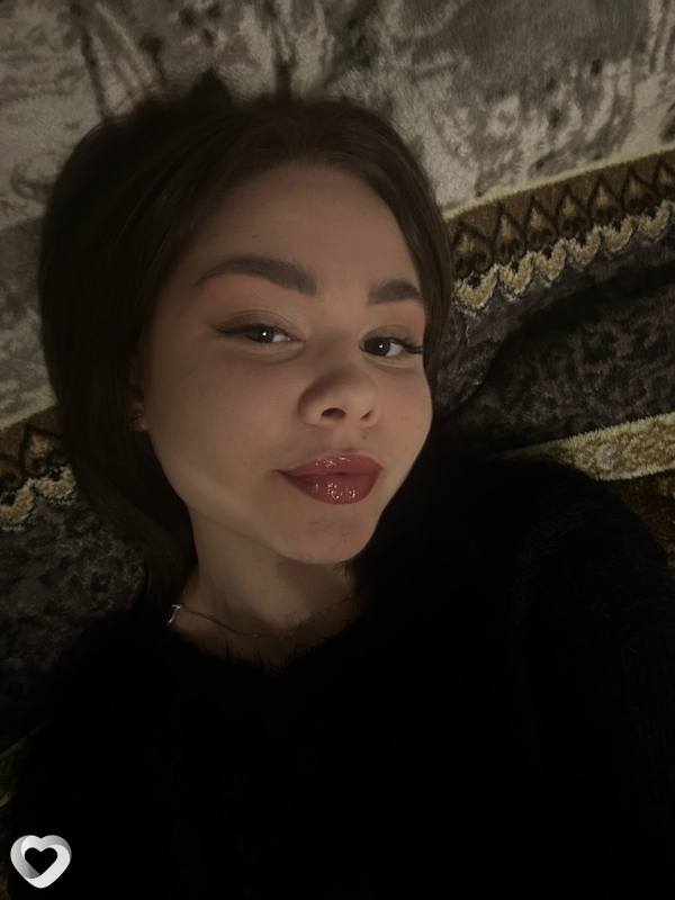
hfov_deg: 58.9
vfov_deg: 73.9
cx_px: 338
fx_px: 598
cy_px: 450
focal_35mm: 23
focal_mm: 2.69
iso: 640
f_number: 1.9
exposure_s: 1/25
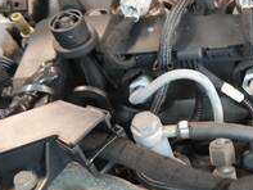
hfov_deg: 25.0
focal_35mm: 73
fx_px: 534
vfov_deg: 20.2
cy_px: 101
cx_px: 270
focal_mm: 15
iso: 2500
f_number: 3.5
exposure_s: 1/125
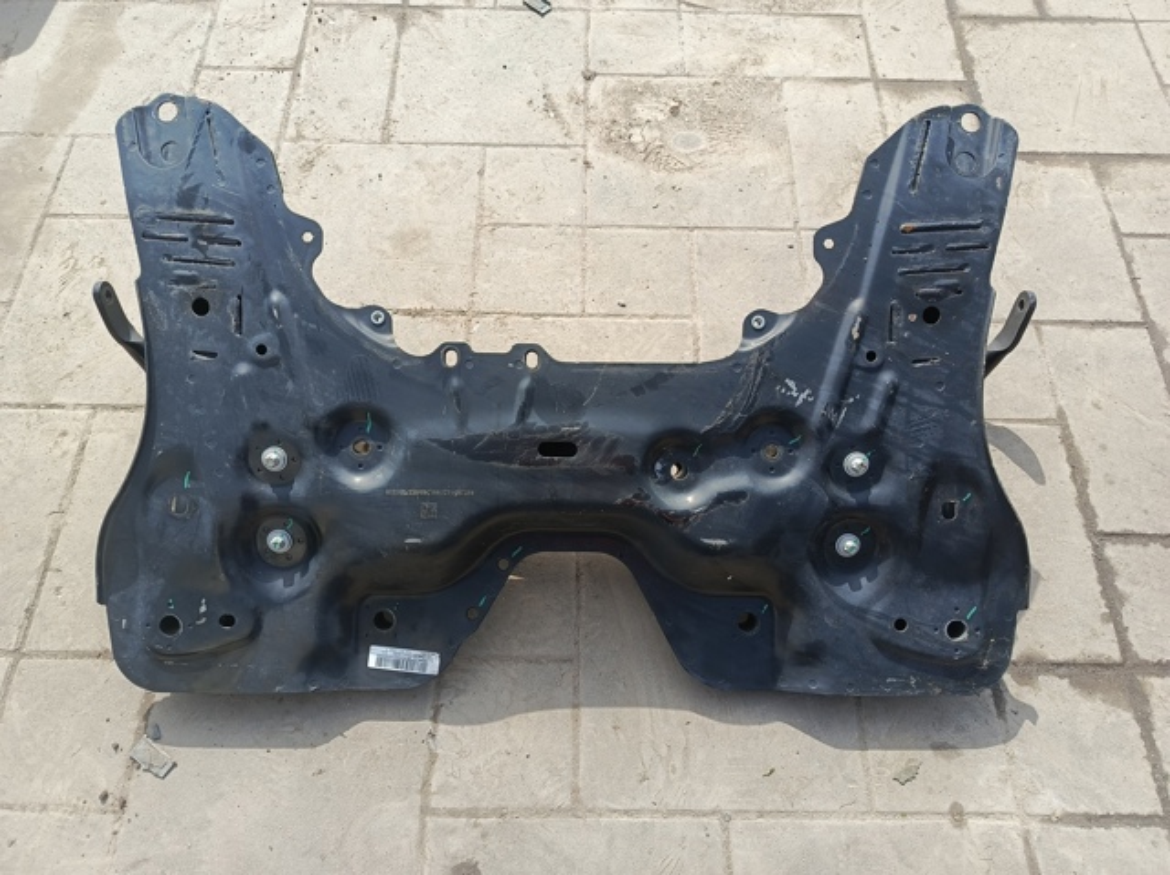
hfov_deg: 74.0
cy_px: 438
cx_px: 585
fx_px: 777
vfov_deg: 58.8
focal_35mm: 23
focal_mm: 5.25
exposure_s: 1/200
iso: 55
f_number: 1.7
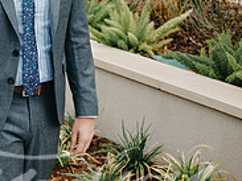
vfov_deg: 13.0
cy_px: 35
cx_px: -86
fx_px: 789
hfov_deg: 16.3
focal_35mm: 113
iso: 100
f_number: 2.8
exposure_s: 1/320
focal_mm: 37
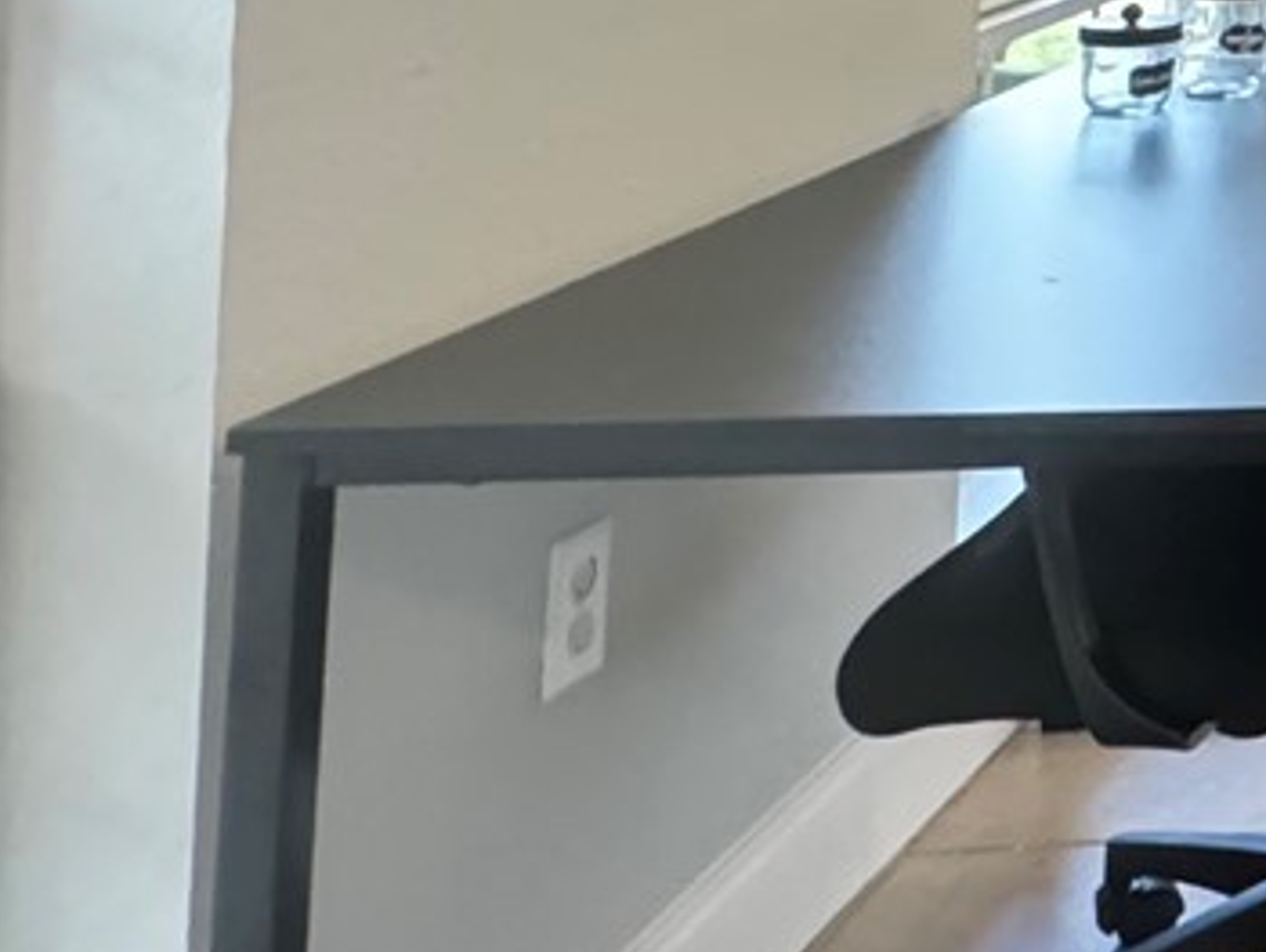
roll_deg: -3.2
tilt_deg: -0.4
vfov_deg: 20.7
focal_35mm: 64
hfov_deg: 18.5
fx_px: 2342
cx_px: 2575
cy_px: -326
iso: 1250
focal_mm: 2.22
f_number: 2.2
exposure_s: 1/60
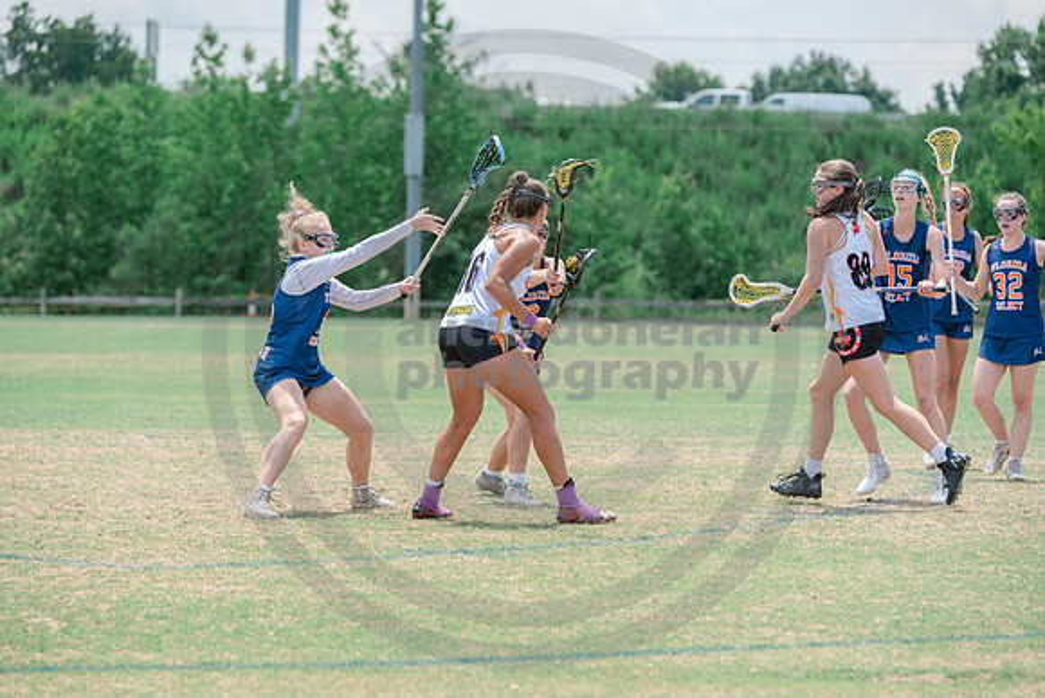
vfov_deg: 7.0
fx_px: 5661
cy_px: 349
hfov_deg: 10.5
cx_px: 522
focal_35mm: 195
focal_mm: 195
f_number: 5
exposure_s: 1/1600
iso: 400
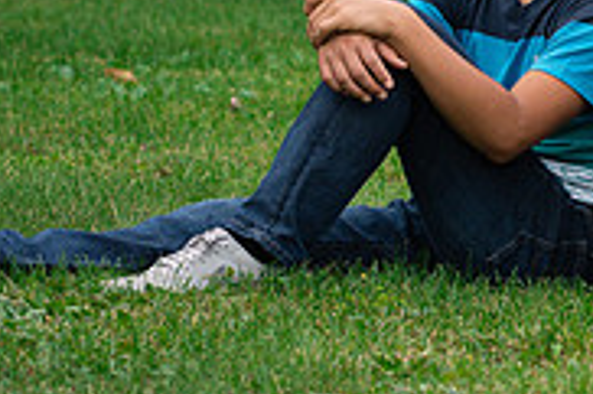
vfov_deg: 4.2
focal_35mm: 326
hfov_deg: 6.3
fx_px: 5365
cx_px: 811
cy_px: 134
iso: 400
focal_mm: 85
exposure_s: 1/400
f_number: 4.5
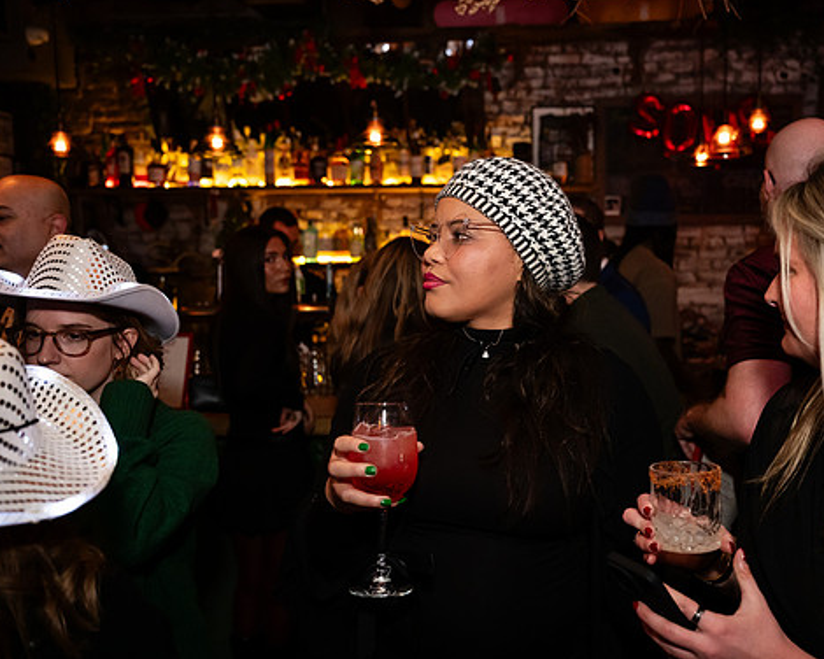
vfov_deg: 44.5
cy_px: 332
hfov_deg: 53.8
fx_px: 805
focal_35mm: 33
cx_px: 496
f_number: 3.2
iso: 3200
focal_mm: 28
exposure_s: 1/125
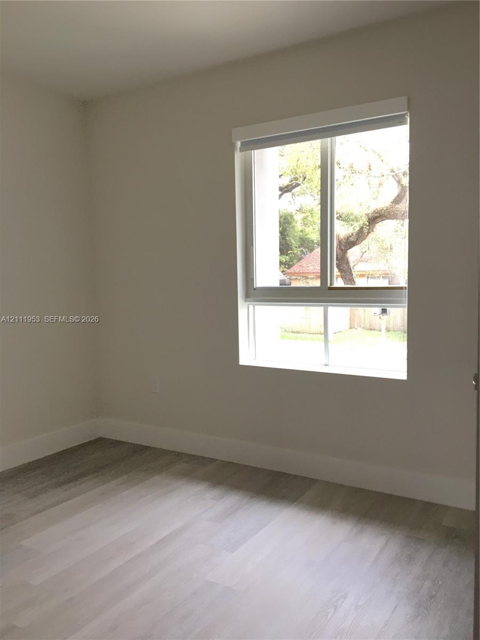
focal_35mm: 29
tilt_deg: -3.7
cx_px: 240
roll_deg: +0.1
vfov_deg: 61.7
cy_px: 320
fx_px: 536
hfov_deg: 48.2
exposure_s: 1/30
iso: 80
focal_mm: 4.15
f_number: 2.2
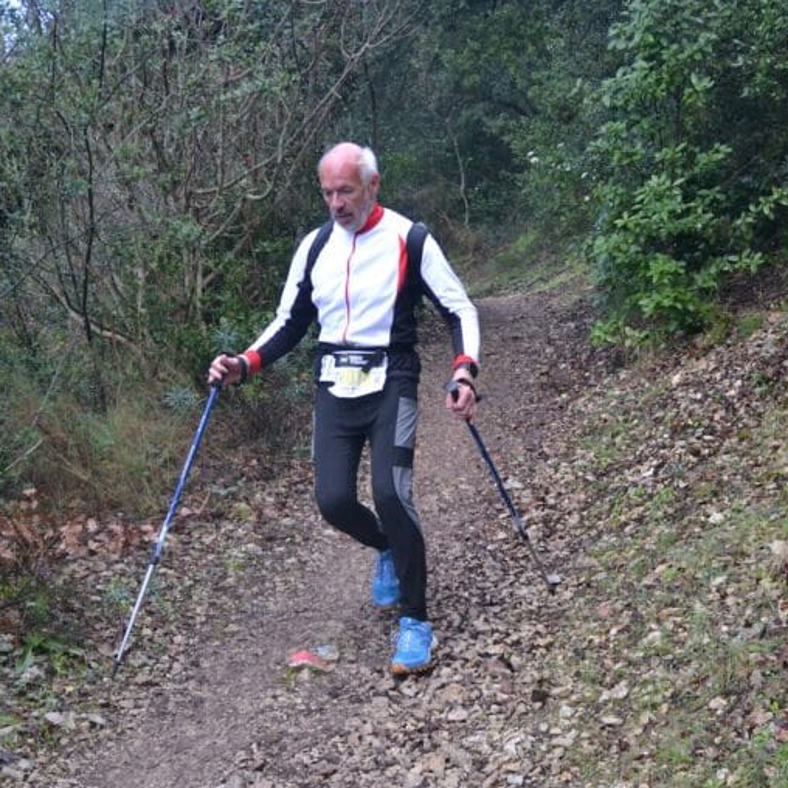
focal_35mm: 54
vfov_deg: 31.6
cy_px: 396
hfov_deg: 31.6
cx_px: 385
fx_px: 1391
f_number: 4
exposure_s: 1/500
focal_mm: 28
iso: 1600
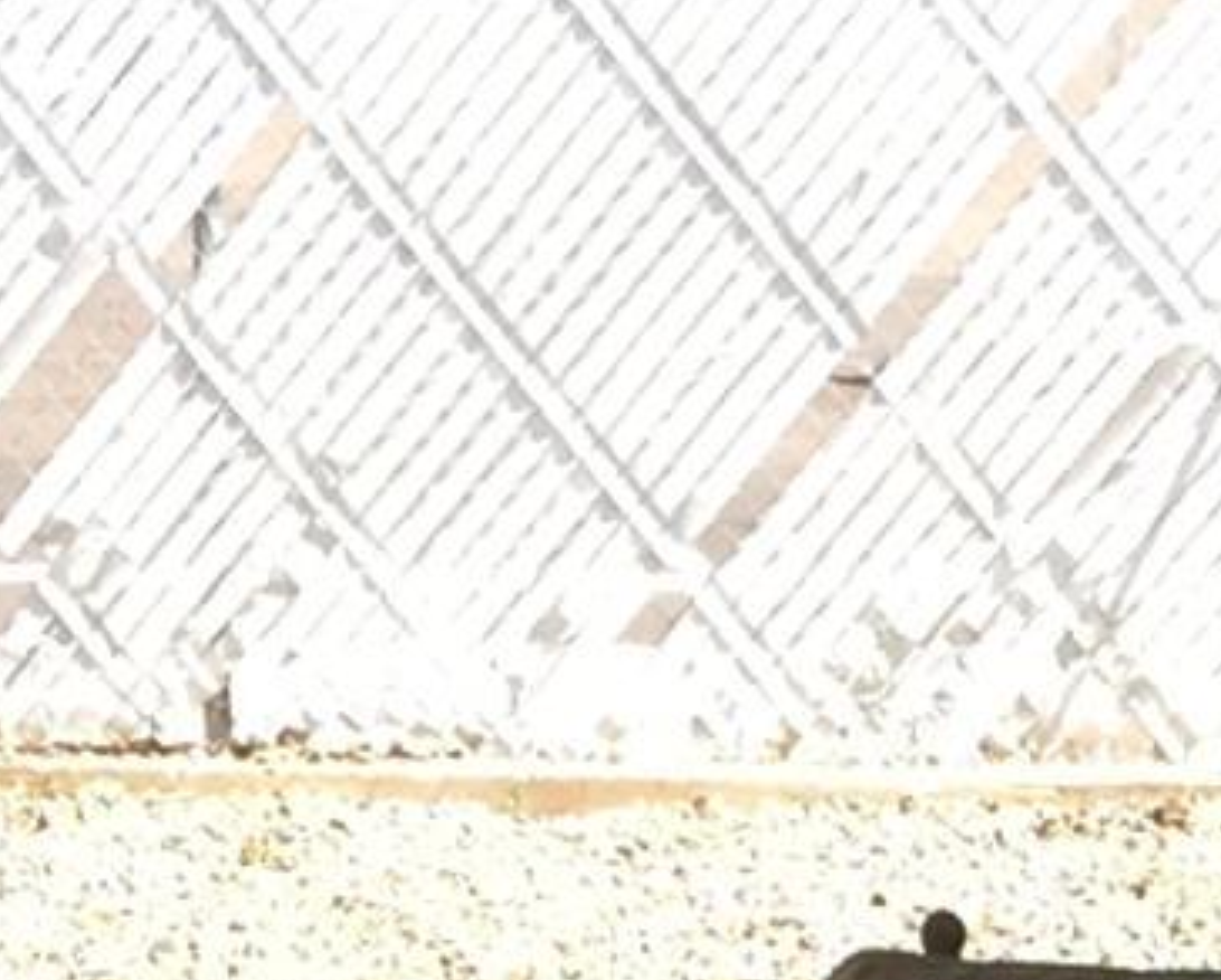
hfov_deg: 8.3
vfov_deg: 6.0
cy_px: 3306
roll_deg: -1.8
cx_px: 496
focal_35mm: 233
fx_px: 8429
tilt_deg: -21.4
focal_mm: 4.15
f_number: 2.2
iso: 32
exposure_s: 1/455
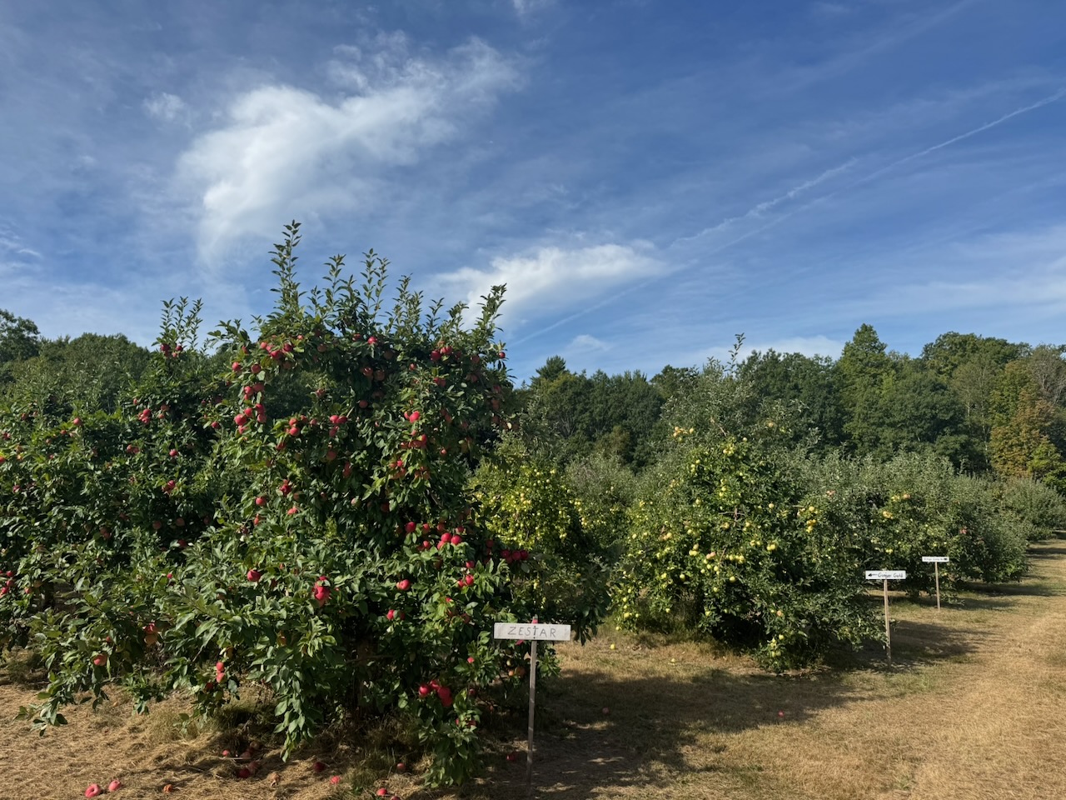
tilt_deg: +5.0
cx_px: 533
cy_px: 400
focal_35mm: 24
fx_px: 739
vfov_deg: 56.8
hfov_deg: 71.6
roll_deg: +0.9
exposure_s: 1/5348
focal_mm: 6.76
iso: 80
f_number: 1.78
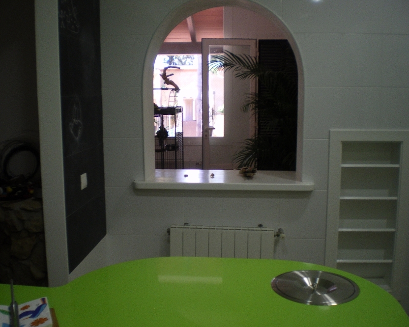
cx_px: 197
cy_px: 165
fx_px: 460
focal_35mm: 38
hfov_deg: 47.9
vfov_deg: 39.2
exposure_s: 1/50
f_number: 3.1
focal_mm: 6.3
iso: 160
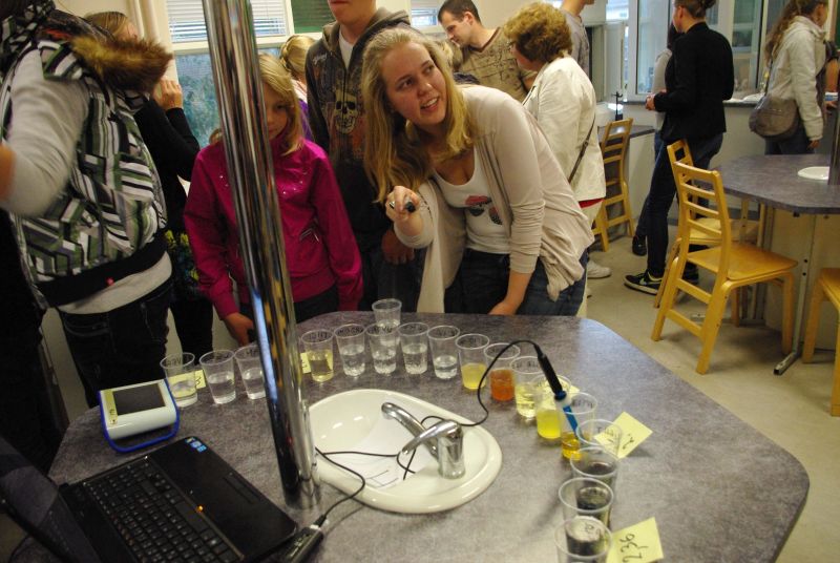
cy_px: 282
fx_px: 631
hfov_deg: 67.3
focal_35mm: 27
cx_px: 420
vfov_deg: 48.1
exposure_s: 1/60
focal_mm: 18
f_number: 4.5
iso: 1600
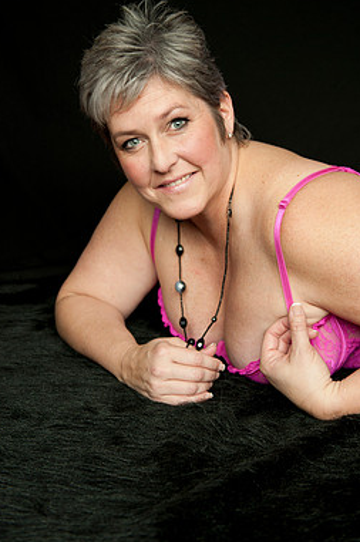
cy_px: 230
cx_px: 180
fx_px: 782
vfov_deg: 38.1
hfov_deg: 25.9
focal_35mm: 52
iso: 1000
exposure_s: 1/60
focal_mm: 44
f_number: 4
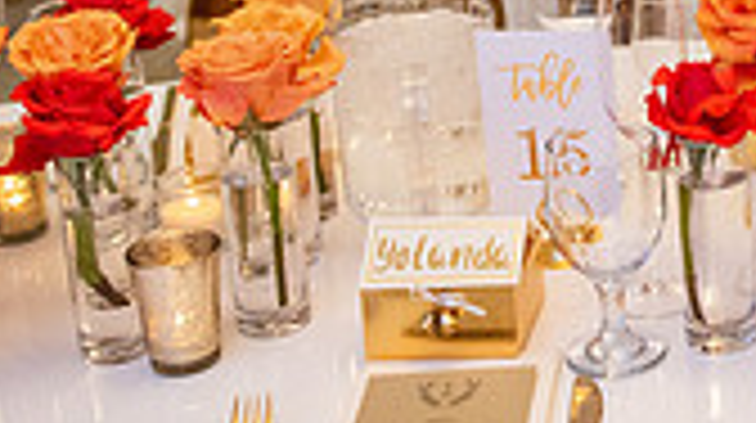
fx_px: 1742
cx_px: 904
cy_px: -196
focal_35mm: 87
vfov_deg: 13.1
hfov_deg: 22.6
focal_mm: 24
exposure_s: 1/125
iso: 1600
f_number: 3.2
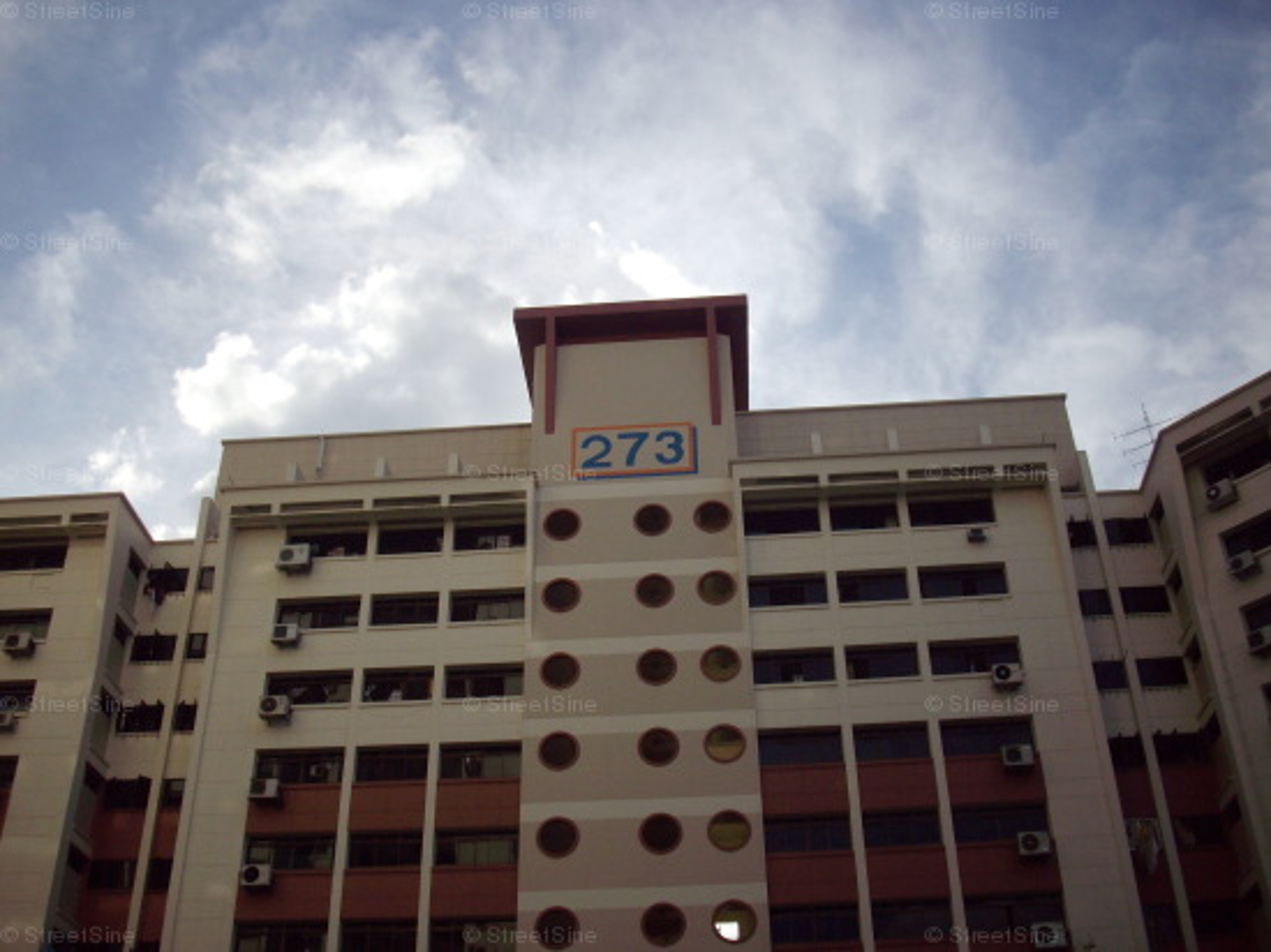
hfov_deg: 50.2
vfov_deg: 38.6
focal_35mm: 37
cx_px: 636
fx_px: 1358
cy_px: 476
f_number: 5.6
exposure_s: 1/1000
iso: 80
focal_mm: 6.2
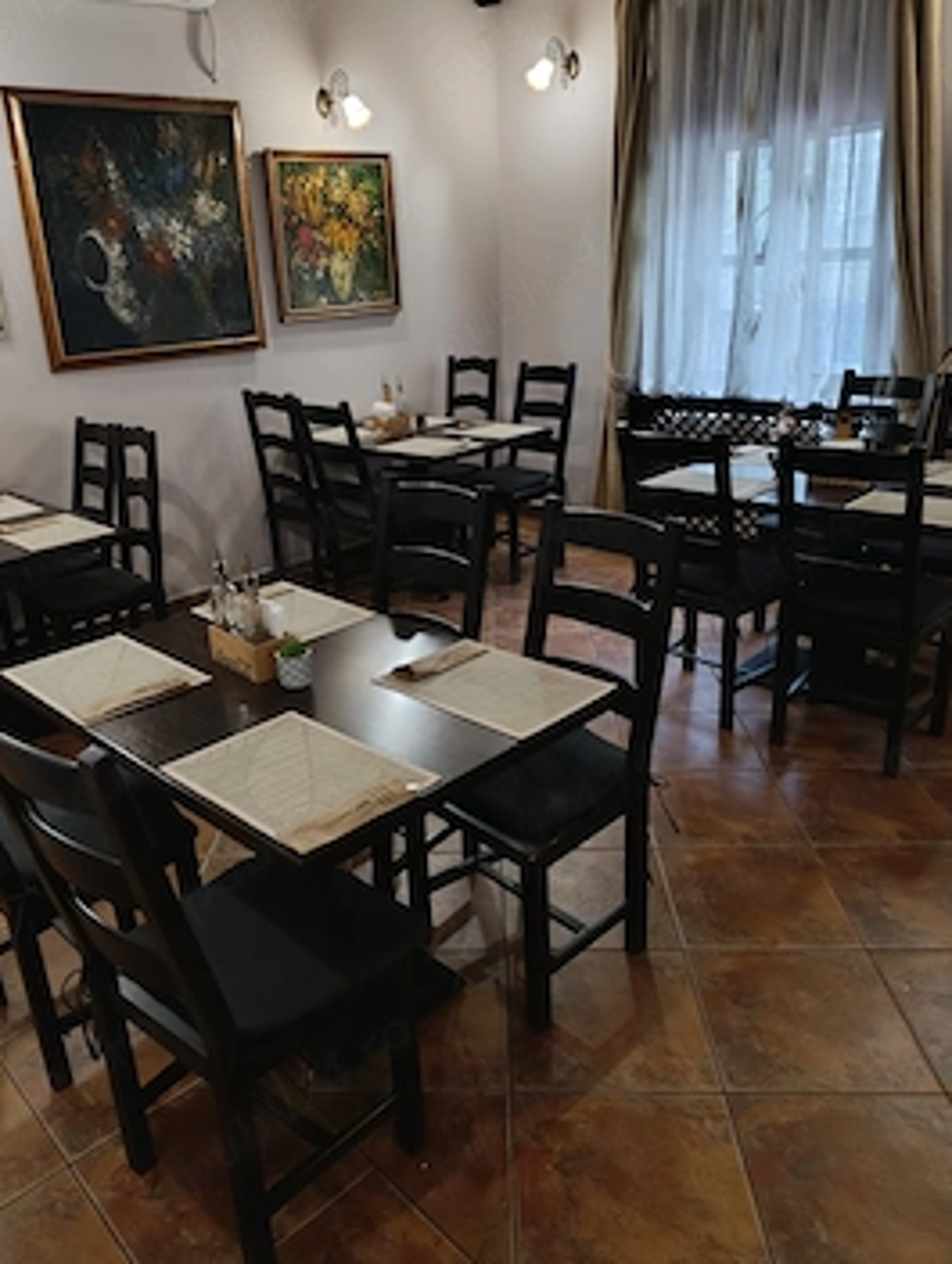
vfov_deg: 67.2
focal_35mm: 26
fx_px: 951
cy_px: 610
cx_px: 420
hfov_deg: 53.0
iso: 1000
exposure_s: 1/33.3
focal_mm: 6.14
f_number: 1.6
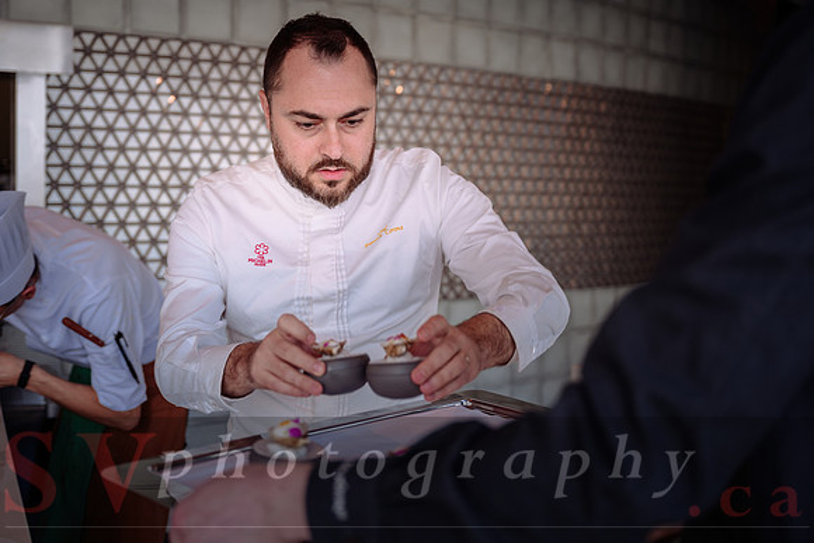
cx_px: 380
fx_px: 988
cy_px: 254
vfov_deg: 30.7
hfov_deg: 44.8
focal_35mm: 44
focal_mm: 41
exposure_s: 1/100
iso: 64
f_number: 2.8
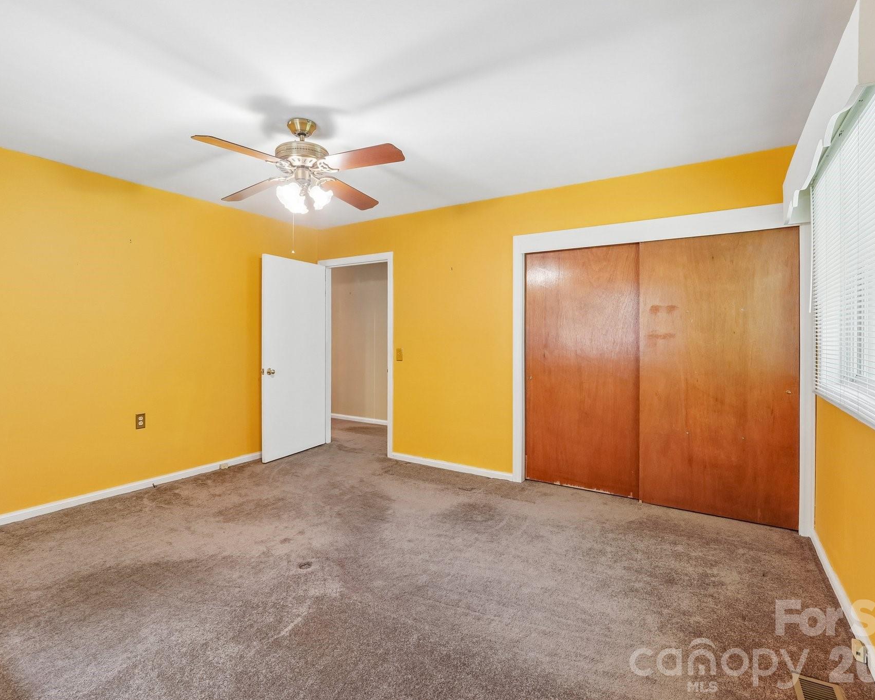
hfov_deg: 89.5
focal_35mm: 17
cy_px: 349
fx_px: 440
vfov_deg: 77.0
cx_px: 412
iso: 400
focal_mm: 10
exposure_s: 1/3.33
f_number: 8
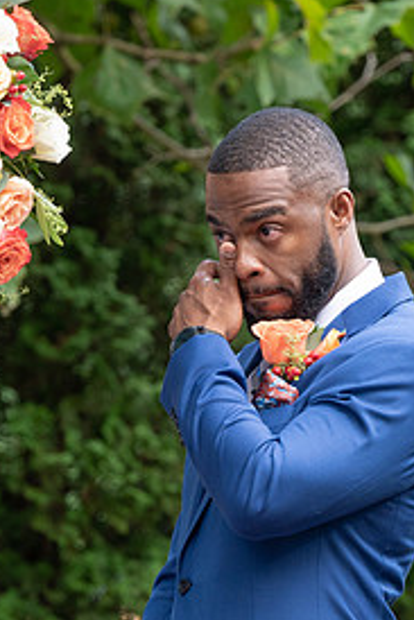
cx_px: 275
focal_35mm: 498
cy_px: 496
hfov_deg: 2.8
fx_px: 8579
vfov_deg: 4.1
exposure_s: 1/250
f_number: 4
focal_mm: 200
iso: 640
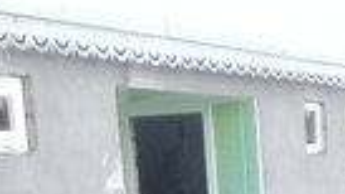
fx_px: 1116
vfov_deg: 8.3
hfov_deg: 17.3
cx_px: 307
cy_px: 597
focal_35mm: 122
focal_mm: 3.3
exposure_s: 1/140
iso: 50
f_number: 2.2
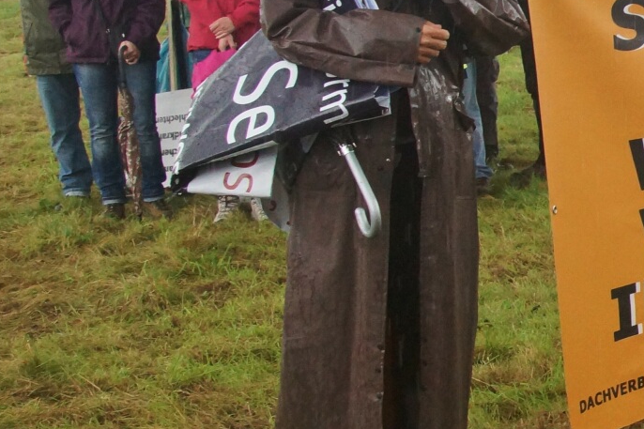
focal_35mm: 105
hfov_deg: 17.0
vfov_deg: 13.0
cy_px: 153
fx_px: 1878
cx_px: 1058
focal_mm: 20
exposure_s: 1/250
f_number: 8
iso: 800
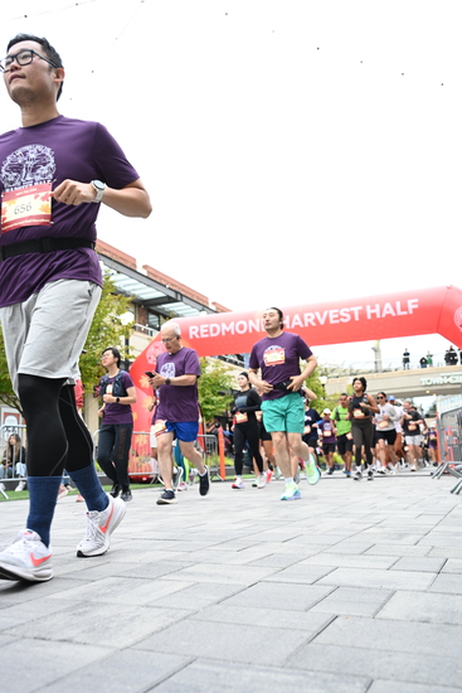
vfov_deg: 60.3
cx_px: 231
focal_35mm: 31
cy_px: 346
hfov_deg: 42.3
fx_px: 596
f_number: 4
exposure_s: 1/640
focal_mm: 31
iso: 2000
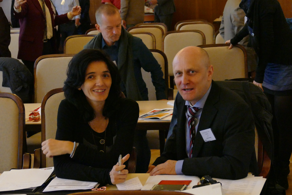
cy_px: 98
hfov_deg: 26.7
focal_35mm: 76
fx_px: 616
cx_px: 146
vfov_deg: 17.9
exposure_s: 1/100
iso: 3200
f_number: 3.7
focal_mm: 27.88
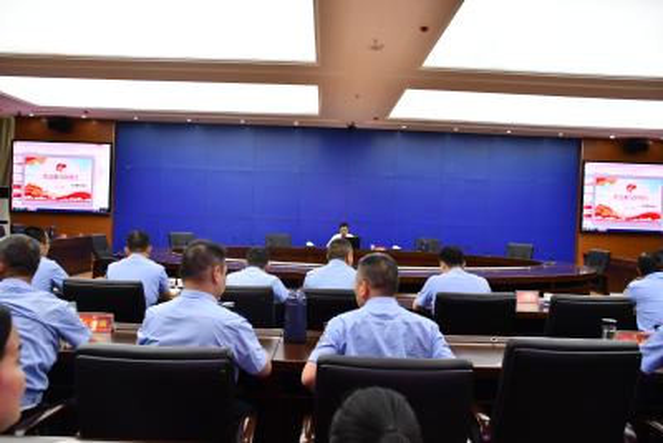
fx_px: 553
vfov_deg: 43.6
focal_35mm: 30
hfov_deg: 61.9
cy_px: 222
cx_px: 332
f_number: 3.5
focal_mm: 20
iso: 1400
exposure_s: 1/320
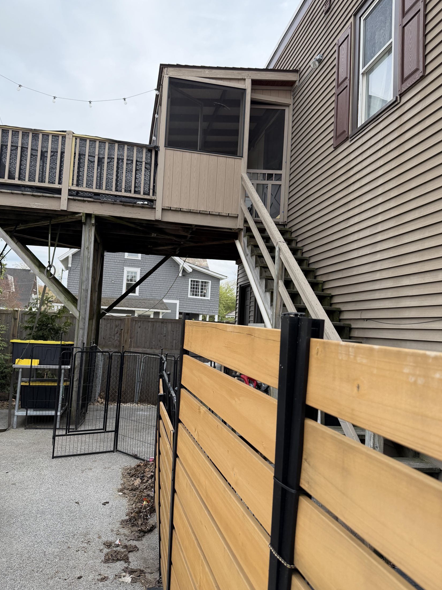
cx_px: 218
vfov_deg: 69.4
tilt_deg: +4.9
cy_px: 288
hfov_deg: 54.9
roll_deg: -3.0
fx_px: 426
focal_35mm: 25
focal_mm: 6.76
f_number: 1.78
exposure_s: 1/1812
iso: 100
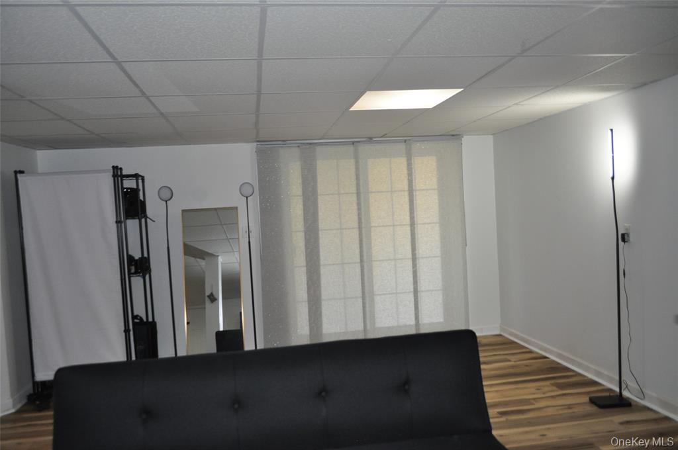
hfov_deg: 67.4
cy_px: 225
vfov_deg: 47.8
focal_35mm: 27
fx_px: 508
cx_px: 339
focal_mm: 18
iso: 800
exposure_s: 1/60
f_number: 3.5
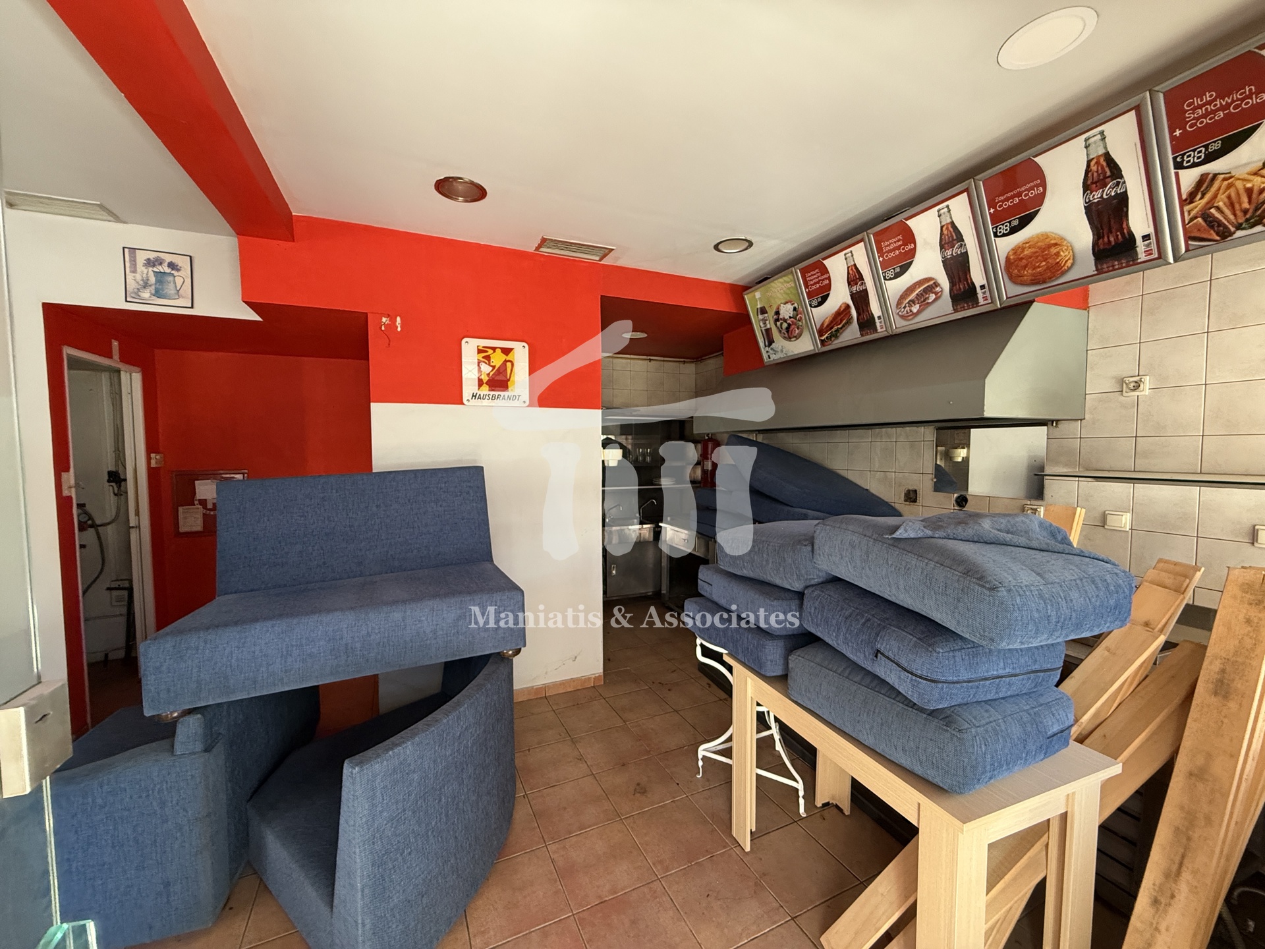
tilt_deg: -2.8
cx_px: 632
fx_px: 512
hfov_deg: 102.1
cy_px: 474
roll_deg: +0.3
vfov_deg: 85.7
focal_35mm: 14
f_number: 2.2
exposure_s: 1/73
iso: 320
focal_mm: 2.22
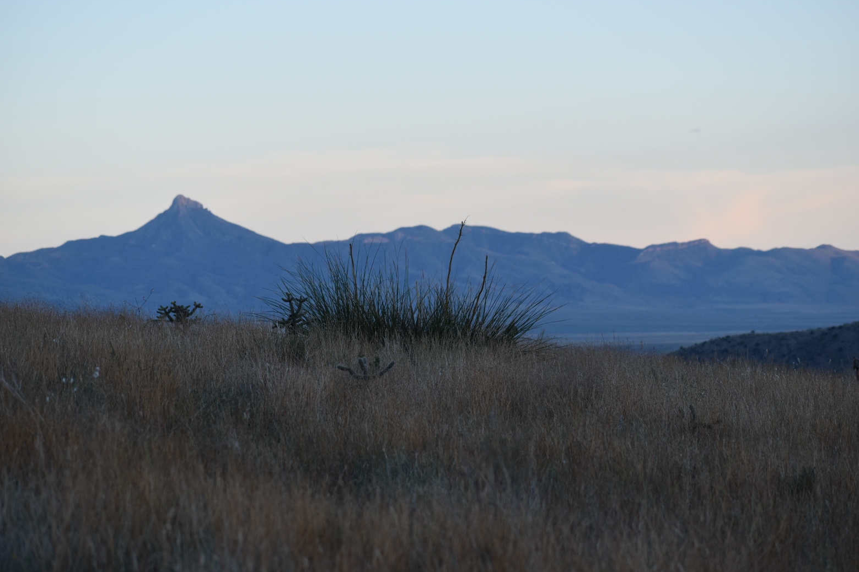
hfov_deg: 13.2
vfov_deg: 8.8
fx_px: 3721
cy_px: 285
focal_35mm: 156
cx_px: 437
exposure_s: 1/500
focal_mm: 100
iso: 320
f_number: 5.6
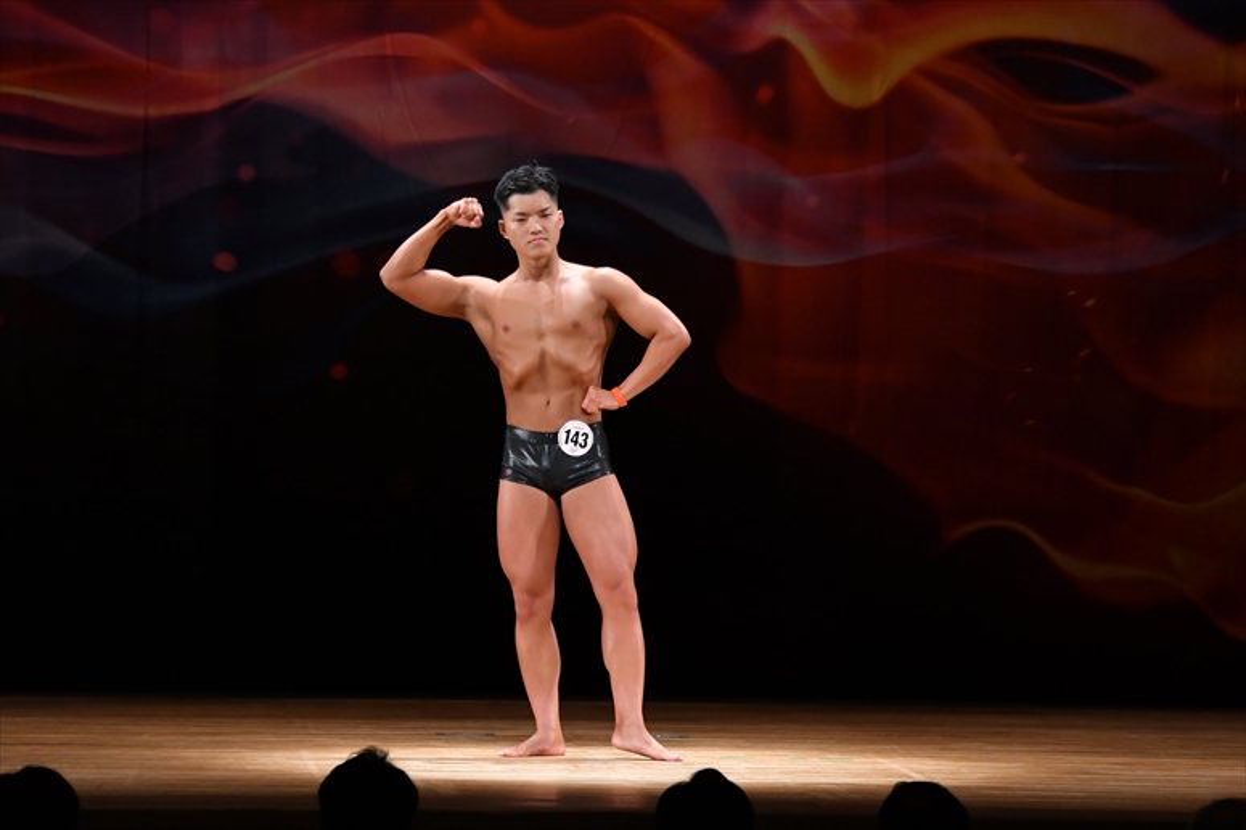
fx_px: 6988
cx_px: 623
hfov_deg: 10.2
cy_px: 415
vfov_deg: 6.8
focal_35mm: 202
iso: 3200
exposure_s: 1/400
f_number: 5.6
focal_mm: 135
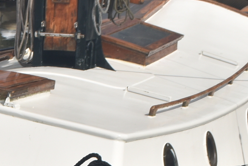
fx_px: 1179
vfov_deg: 7.8
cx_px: -168
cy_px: 274
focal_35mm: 171
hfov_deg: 11.3
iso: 100
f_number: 10
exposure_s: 1/200
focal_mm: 30
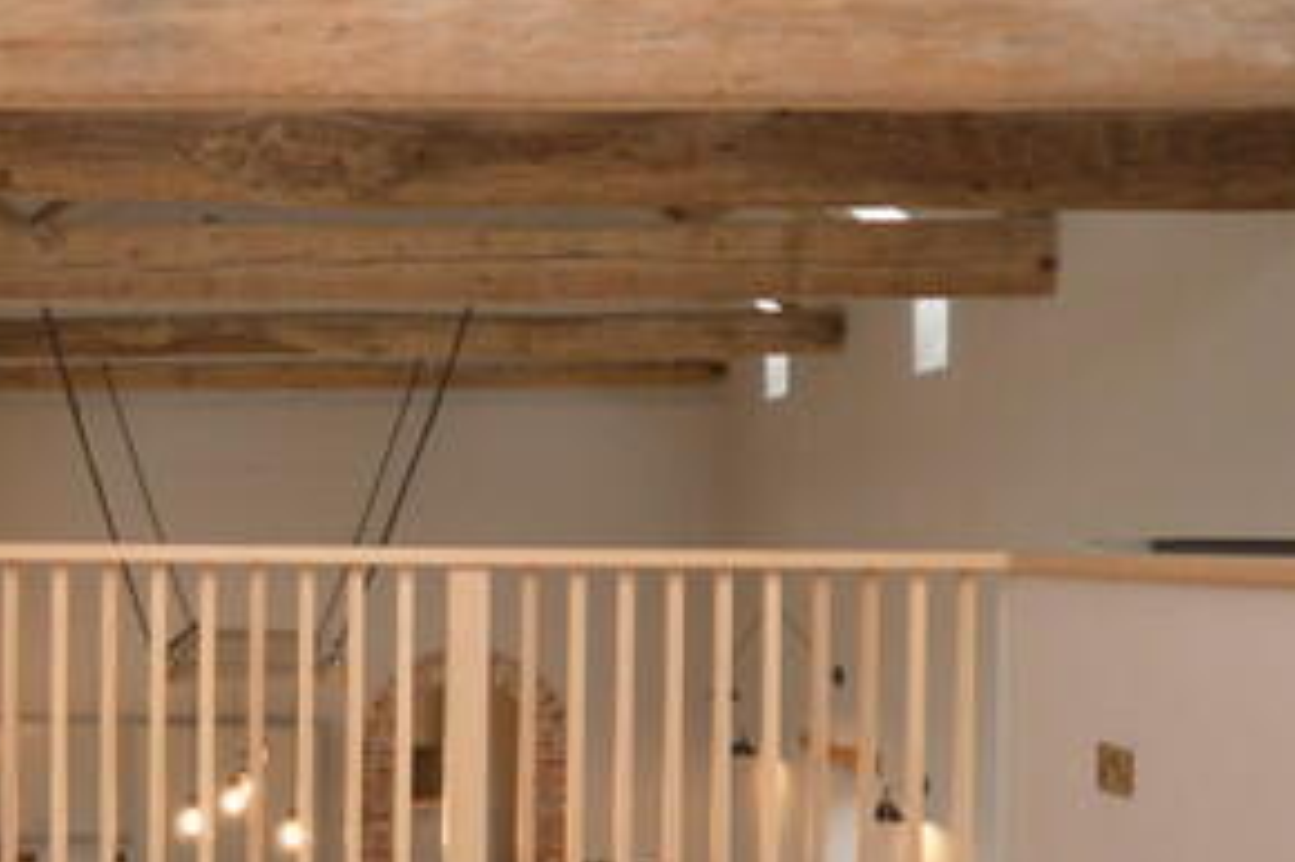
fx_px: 1905
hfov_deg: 36.4
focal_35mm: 53
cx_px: 281
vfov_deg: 25.4
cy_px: 543
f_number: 4
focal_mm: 10
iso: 560
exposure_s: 1/60
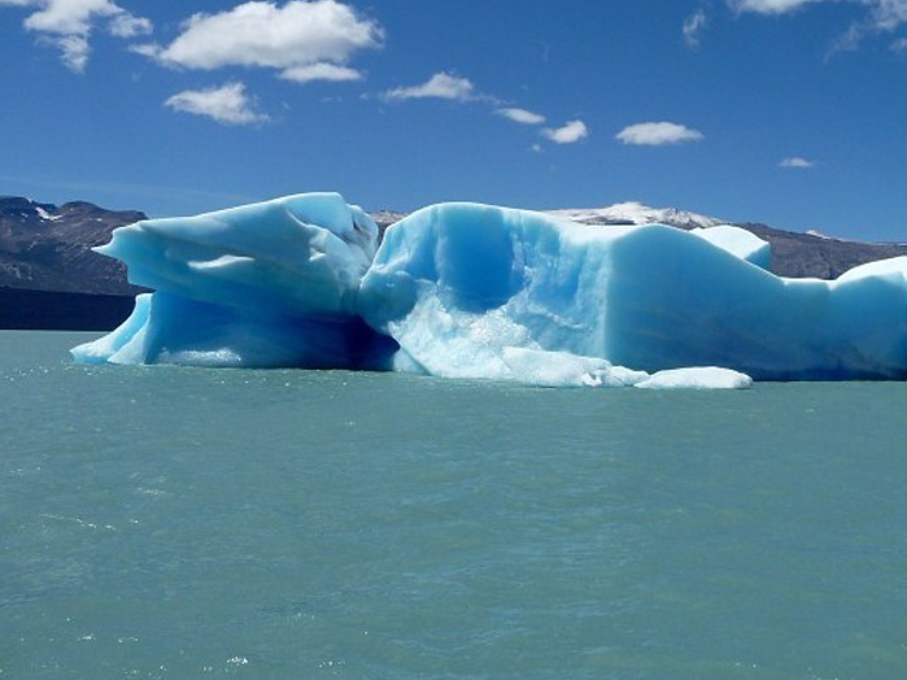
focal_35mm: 41
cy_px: 263
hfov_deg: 44.8
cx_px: 636
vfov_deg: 35.0
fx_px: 1074
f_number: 8
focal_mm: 4.7
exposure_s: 1/500
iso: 100
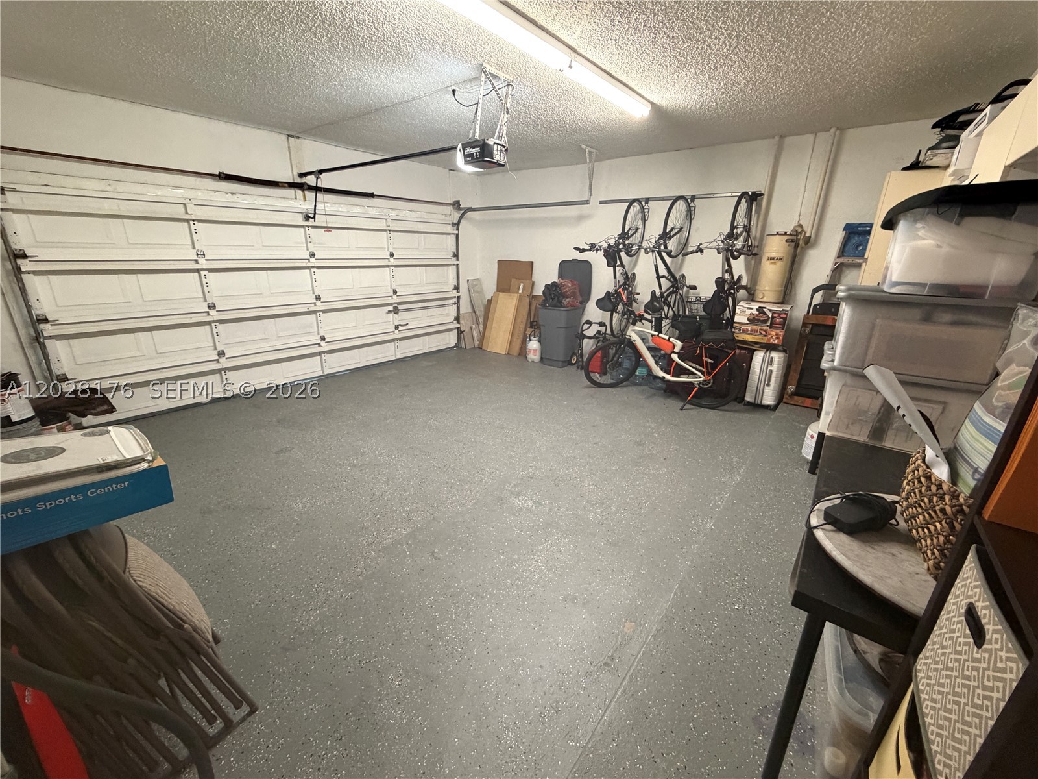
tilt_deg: -18.8
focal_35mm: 14
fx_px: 420
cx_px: 519
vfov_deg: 85.7
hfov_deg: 102.1
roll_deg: -0.3
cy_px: 390
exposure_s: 1/40
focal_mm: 2.22
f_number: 2.2
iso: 400
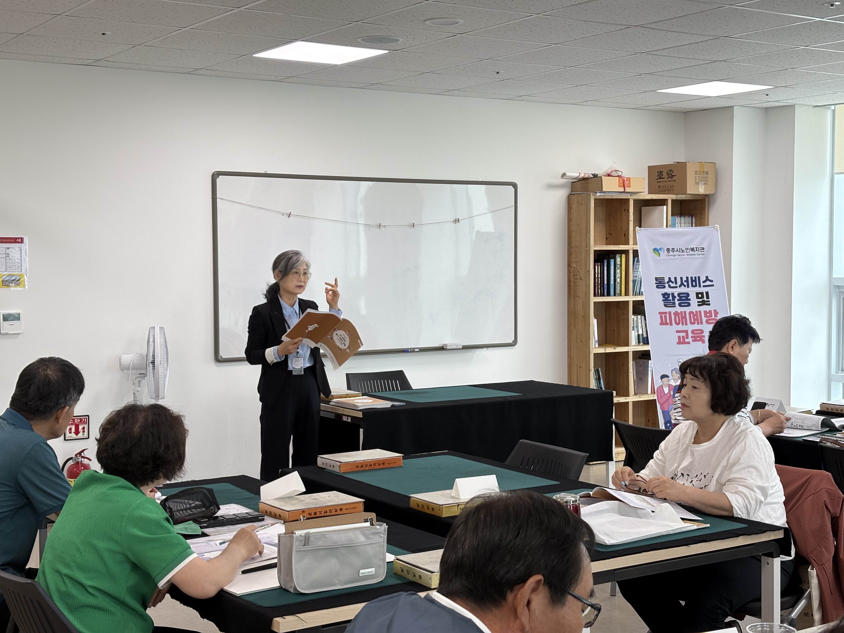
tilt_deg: -2.9
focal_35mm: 52
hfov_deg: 36.8
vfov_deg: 28.0
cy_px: 316
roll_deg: +0.2
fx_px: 1268
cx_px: 422
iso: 32
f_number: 1.6
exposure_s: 1/127
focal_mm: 5.96
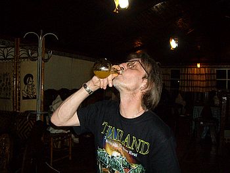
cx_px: 115
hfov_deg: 48.9
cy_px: 86
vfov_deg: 37.8
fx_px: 253
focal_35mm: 38
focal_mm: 6.2
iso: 400
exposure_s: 1/40
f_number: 2.7
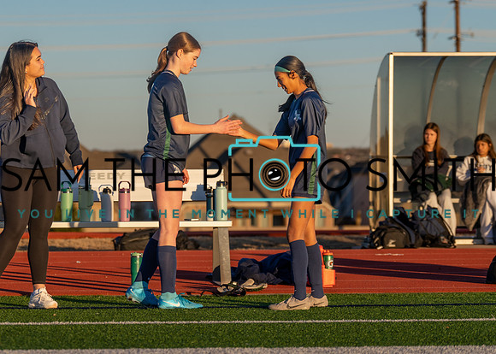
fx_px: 2106
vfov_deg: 9.6
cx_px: 211
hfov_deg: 13.4
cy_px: 180
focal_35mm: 150
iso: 160
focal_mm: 118
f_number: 4
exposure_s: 1/1000
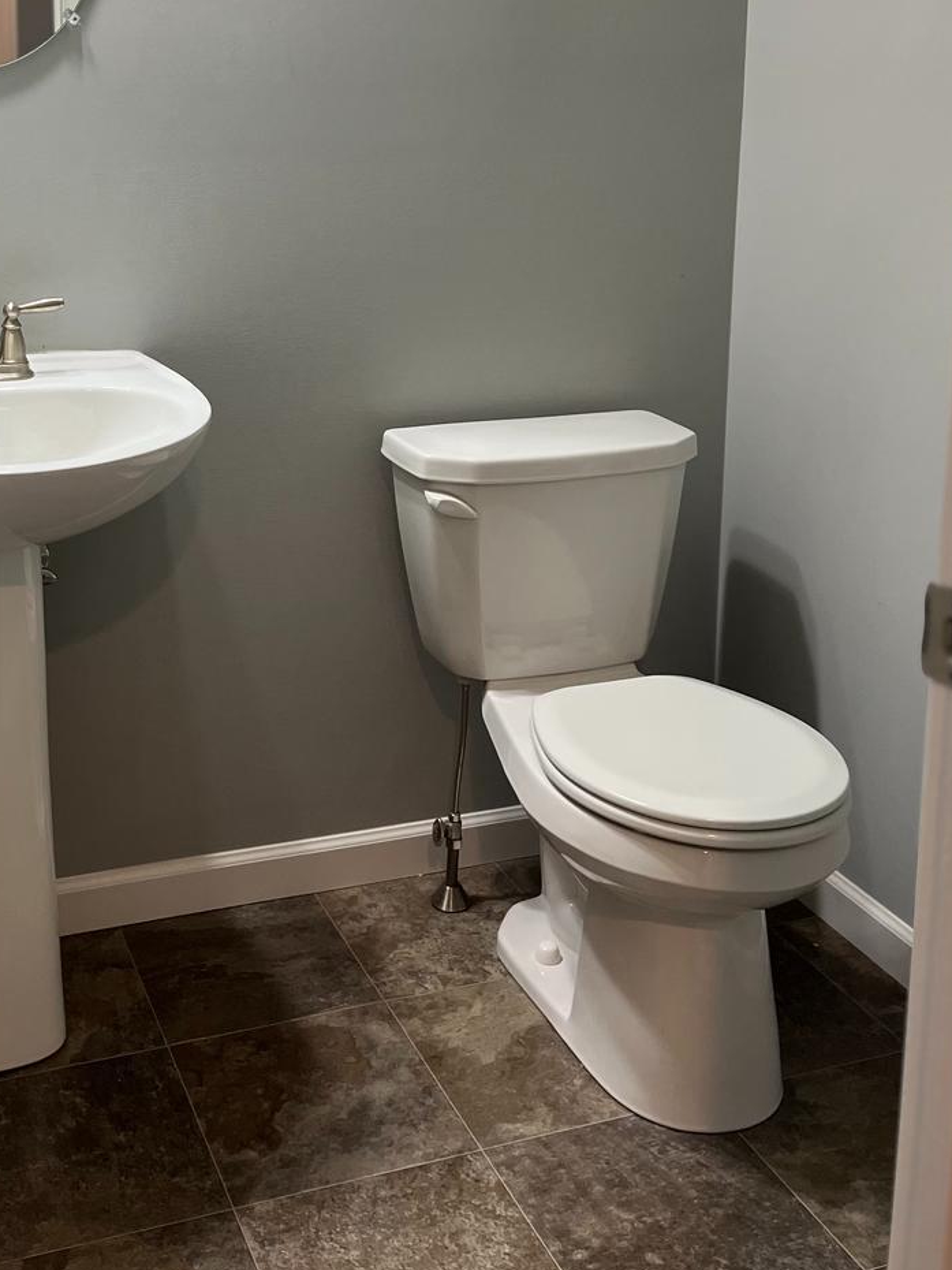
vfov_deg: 42.3
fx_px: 1576
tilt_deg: -9.5
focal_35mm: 43
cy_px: 294
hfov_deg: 33.2
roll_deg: -0.2
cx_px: 288
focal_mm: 5.1
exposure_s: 1/60
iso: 160
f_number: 1.6
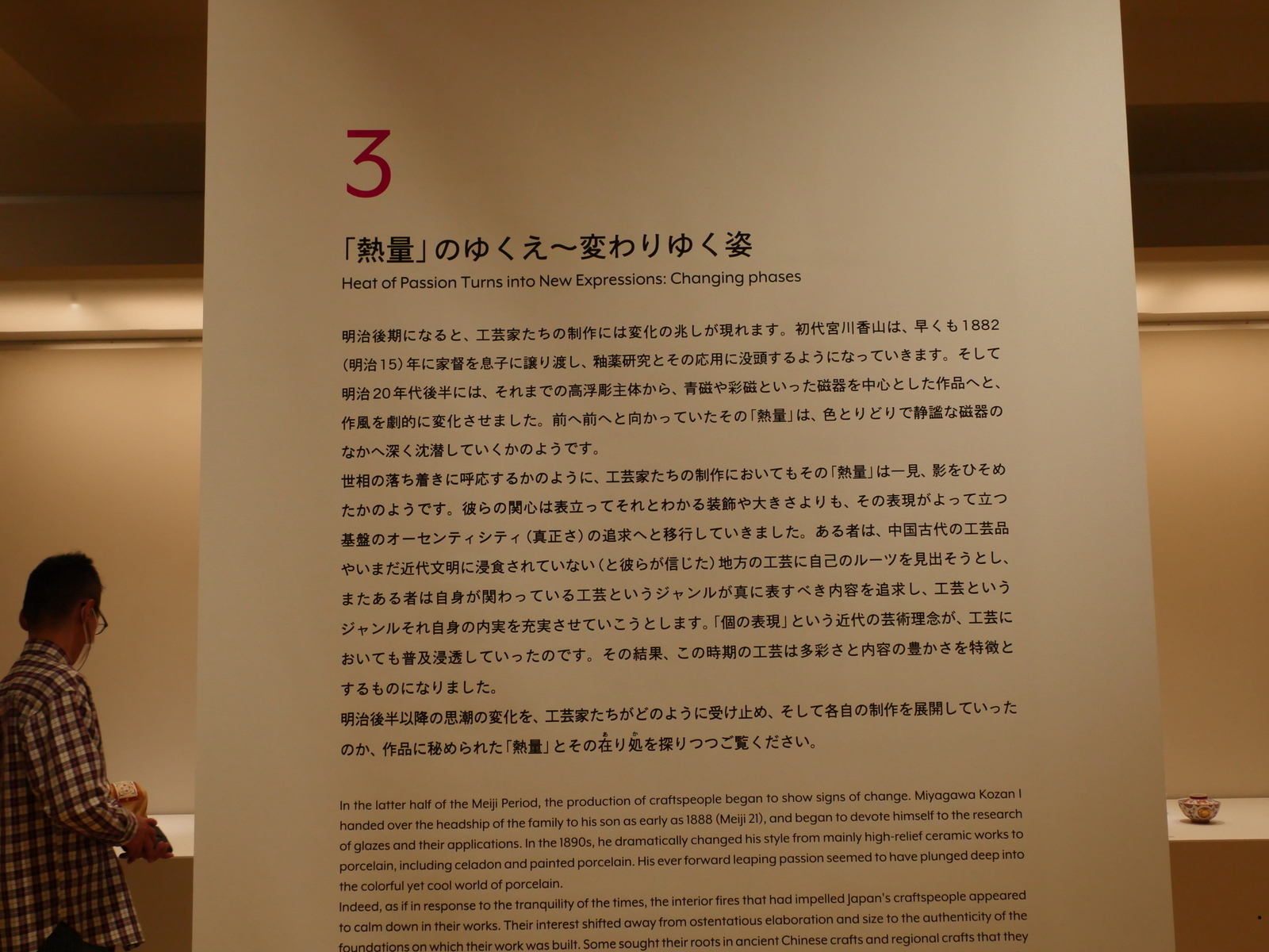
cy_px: 476
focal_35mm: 36
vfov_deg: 39.7
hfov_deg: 51.4
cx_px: 634
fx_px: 1320
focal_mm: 18
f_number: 6.3
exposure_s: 1/60
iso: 1600
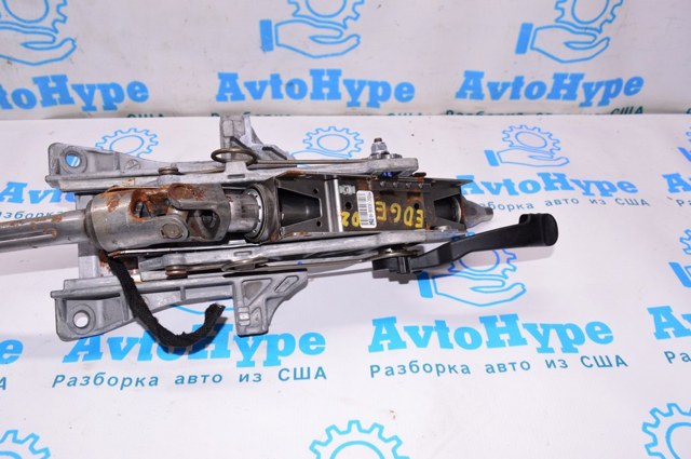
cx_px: 346
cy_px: 230
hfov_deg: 59.6
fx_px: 604
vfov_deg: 41.6
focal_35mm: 32
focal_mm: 21
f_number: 8
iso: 1600
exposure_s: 1/125
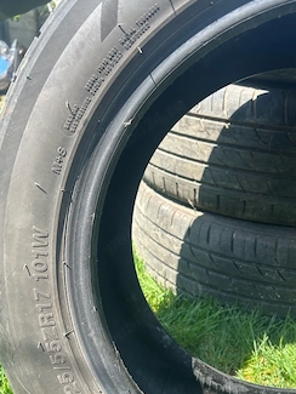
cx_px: 169
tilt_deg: -25.4
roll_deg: -4.3
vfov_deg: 56.3
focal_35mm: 32
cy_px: 238
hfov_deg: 44.1
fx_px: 365
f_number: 1.5
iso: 50
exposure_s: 1/696
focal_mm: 5.7
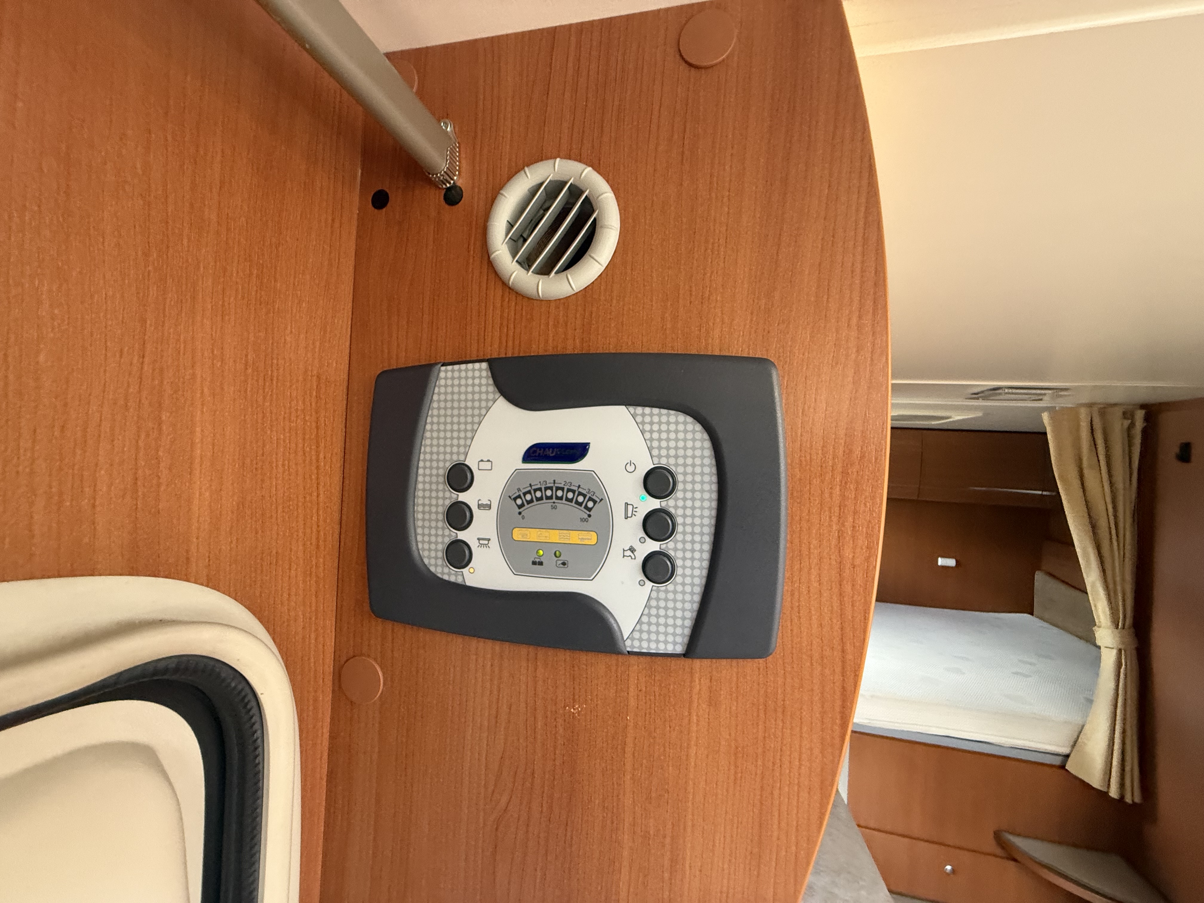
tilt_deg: +2.0
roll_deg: -1.5
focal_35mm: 14
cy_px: 452
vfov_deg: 85.7
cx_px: 602
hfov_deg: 102.1
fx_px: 487
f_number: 2.2
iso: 400
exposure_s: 1/60
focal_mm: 2.22
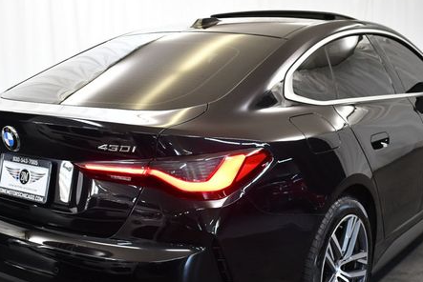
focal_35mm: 52
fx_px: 611
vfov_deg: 26.0
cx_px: 218
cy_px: 161
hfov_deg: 38.2
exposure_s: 1/125
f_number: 3.5
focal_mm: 18
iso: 800
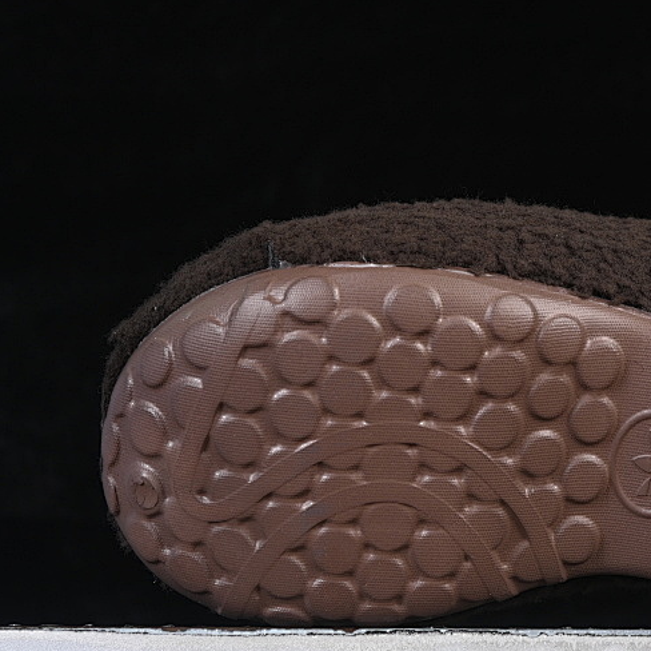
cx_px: 563
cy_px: 326
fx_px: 3000
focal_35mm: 141
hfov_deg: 12.3
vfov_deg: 12.4
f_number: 6.3
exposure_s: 1/60
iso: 160
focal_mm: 50
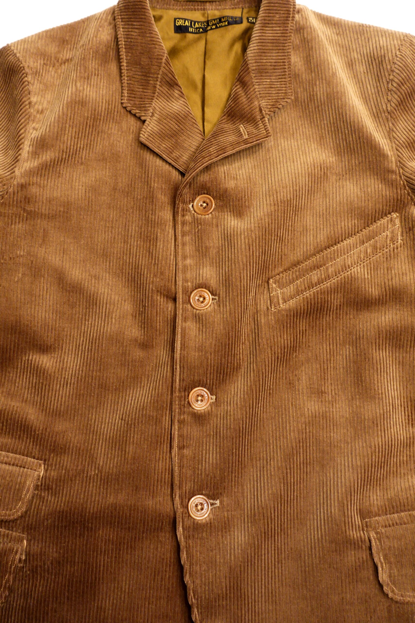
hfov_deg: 42.3
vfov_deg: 60.3
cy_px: 312
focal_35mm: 31
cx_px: 208
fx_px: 536
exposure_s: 1/25
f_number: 2.5
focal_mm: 11.33
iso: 800
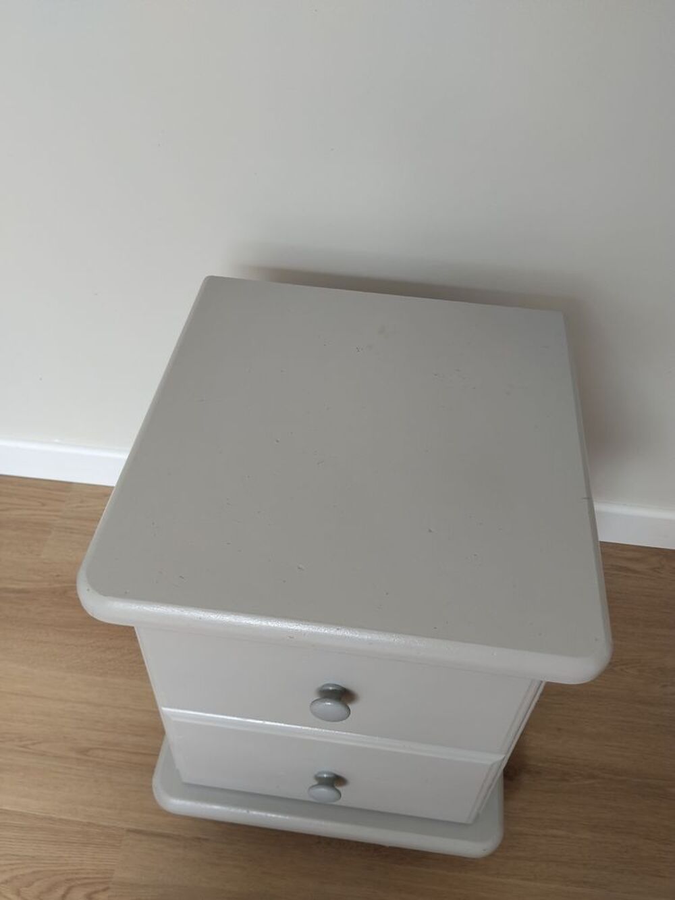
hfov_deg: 48.2
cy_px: 450
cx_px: 338
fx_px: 754
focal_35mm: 29
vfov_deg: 61.7
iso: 80
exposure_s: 1/50
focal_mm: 4.22
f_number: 1.8
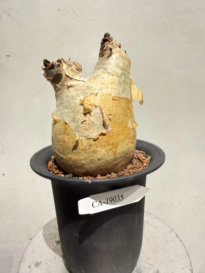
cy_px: 136
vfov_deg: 71.6
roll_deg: +0.7
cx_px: 102
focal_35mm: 24
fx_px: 190
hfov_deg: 56.8
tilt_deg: -7.0
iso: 500
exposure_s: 1/60
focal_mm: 2.22
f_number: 2.2
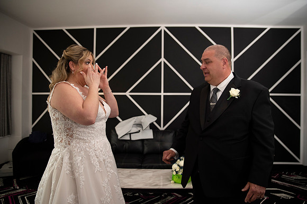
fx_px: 205
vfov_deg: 53.1
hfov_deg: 73.8
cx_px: 154
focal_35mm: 24
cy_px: 102
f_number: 2.8
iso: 1600
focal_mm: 24
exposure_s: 1/1600
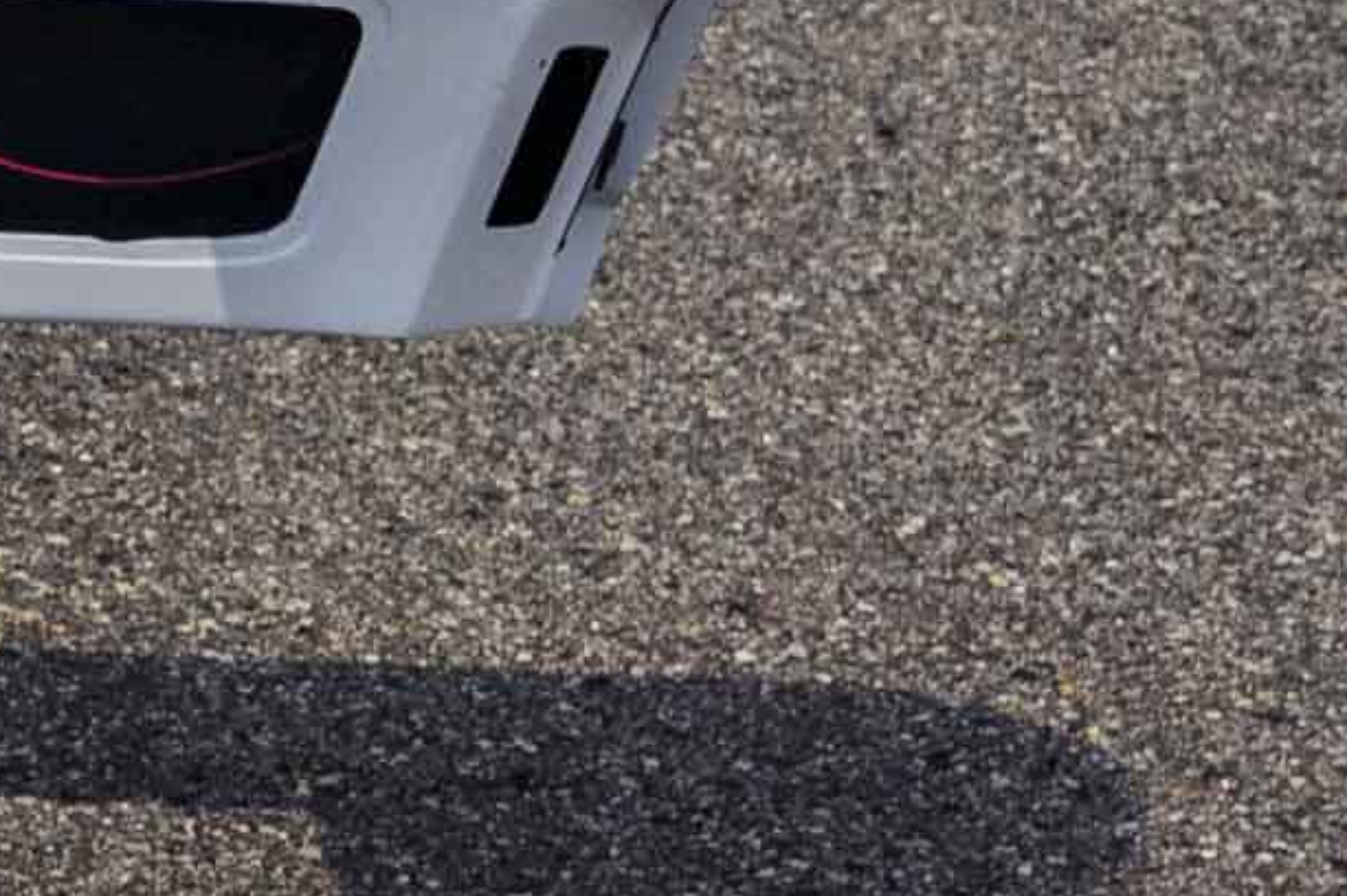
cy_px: 920
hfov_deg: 8.0
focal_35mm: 238
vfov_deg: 5.8
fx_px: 8900
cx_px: -1956
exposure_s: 1/4000
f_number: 5.6
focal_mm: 45
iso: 200
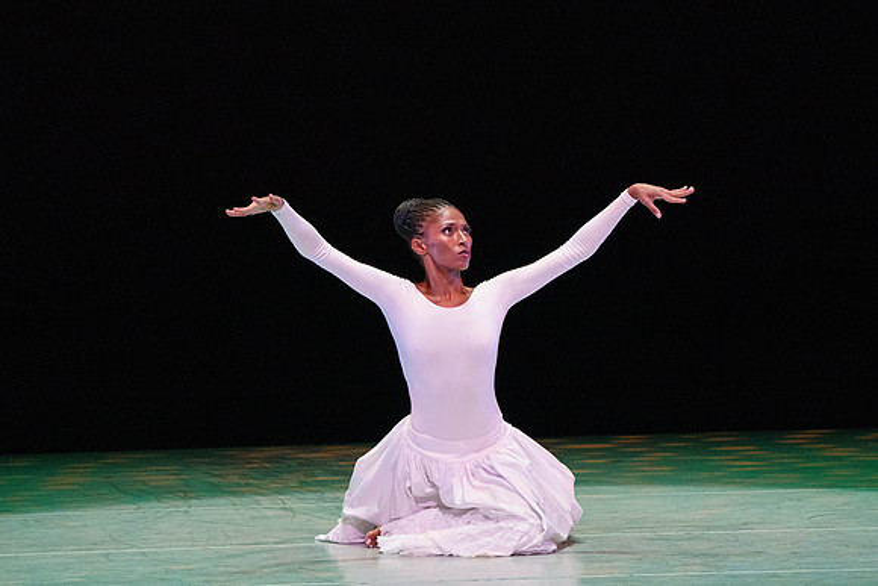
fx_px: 12857
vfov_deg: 2.6
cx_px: 470
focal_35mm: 527
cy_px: 303
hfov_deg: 3.9
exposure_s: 1/400
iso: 5000
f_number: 6.3
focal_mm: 400
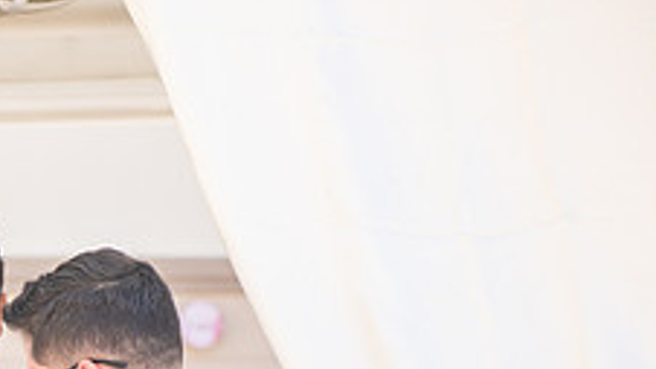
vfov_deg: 6.4
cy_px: 542
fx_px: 3269
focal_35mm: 188
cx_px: -168
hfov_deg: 11.2
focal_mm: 70
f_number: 4
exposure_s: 1/200
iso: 100
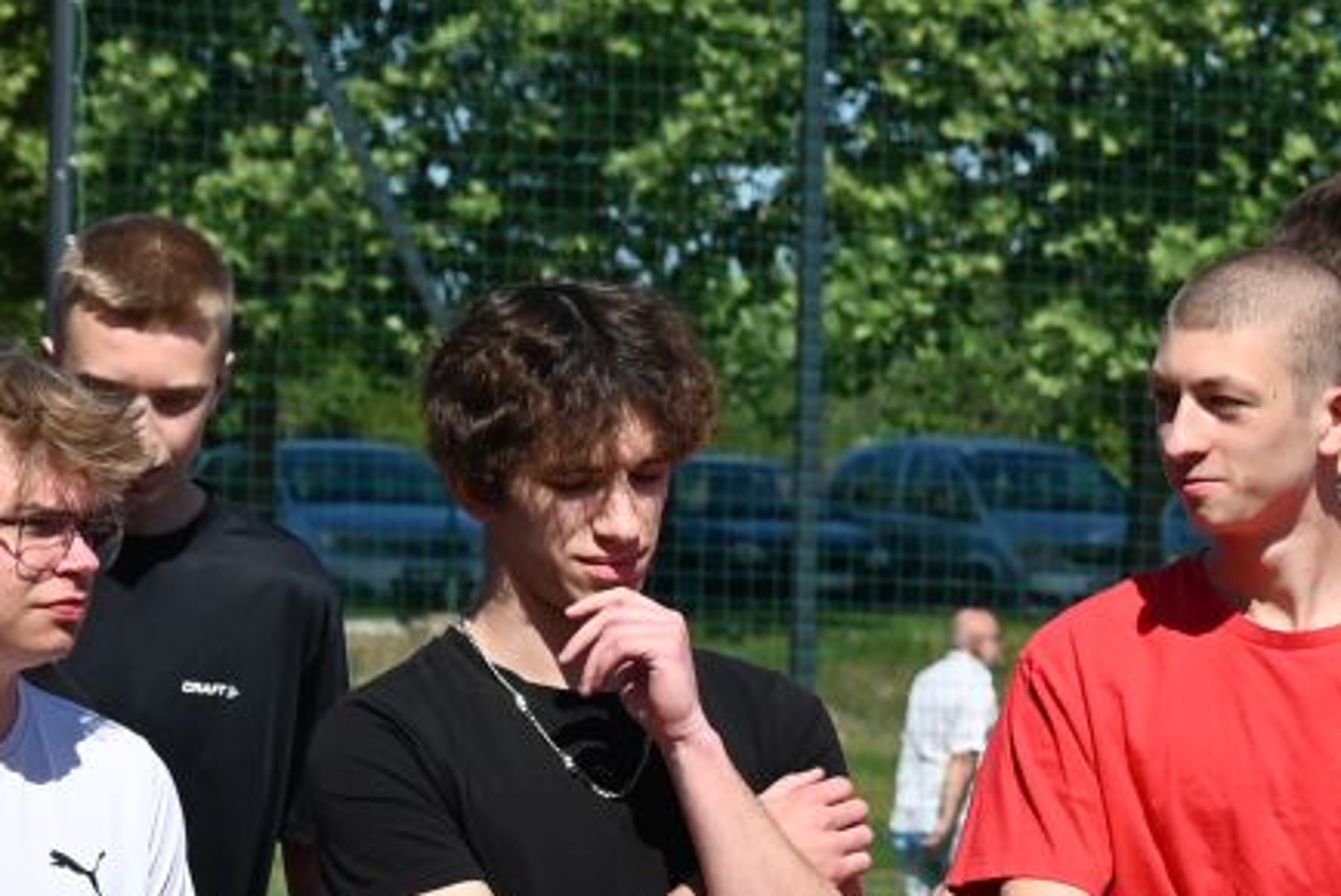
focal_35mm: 388
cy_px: 813
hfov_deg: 5.3
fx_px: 14462
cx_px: 1716
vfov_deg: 3.5
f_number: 7.1
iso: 100
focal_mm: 75
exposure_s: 1/400
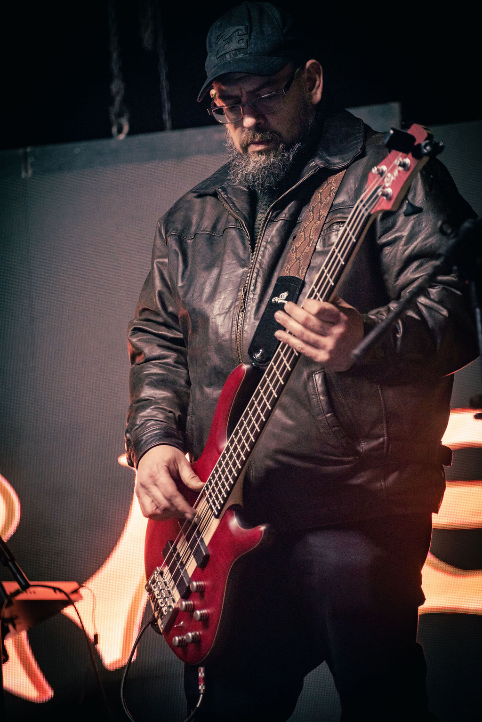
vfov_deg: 15.2
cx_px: 241
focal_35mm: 135
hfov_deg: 10.2
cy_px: 361
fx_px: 2709
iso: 2000
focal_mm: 135
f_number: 4.8
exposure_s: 1/200
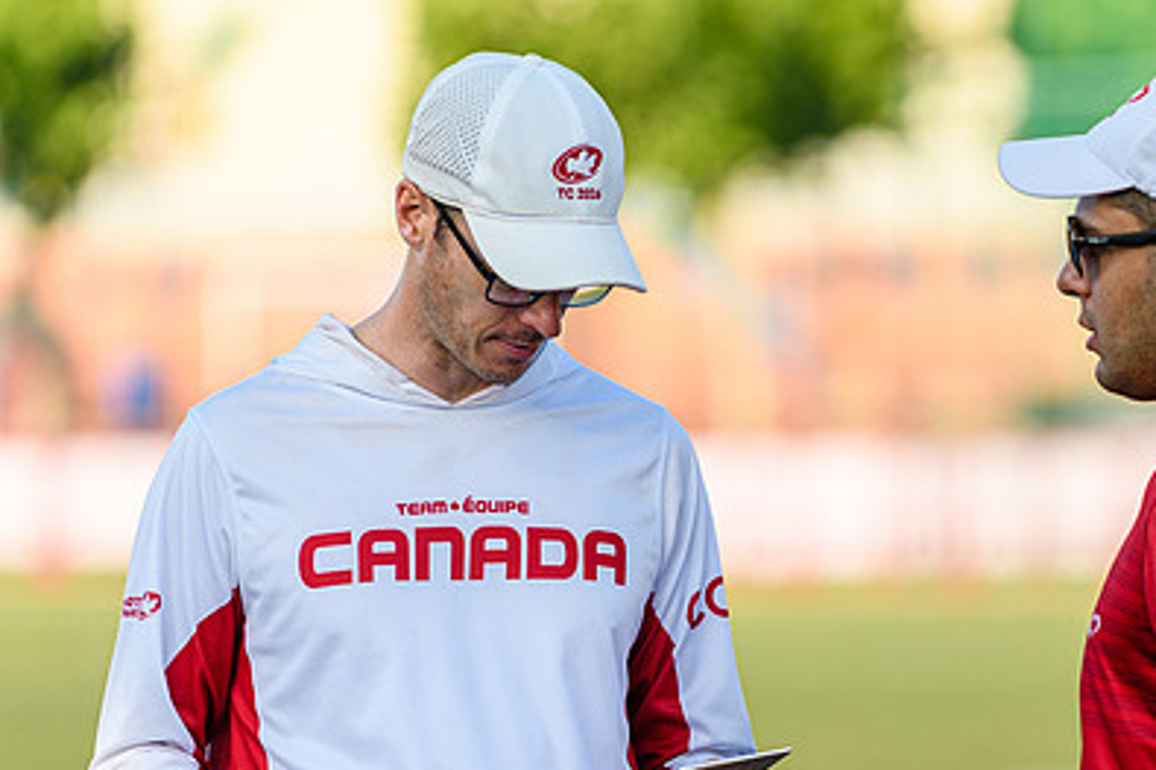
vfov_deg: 3.1
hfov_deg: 4.7
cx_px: 787
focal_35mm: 441
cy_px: 526
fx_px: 14154
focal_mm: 200
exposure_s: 1/1000
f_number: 3.2
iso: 100
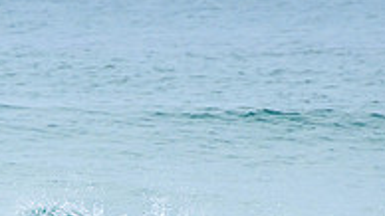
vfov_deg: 0.7
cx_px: 44
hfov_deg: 1.3
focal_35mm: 1727
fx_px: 17626
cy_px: 374
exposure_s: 1/2000
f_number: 9
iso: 500
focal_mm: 400
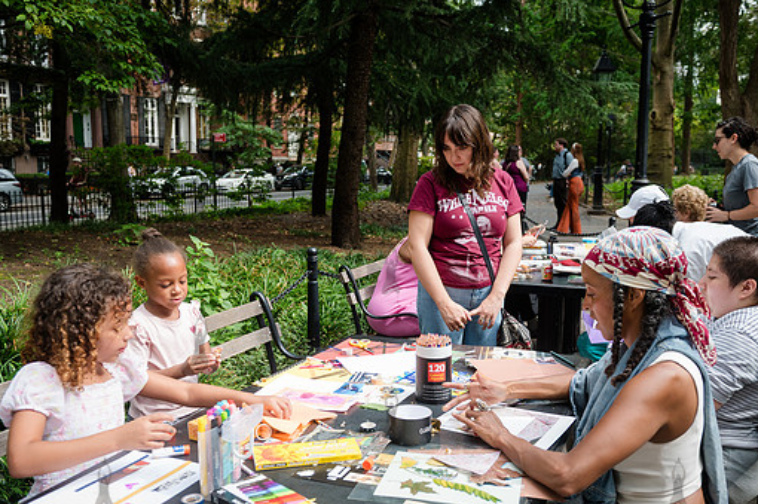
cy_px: 268
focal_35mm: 33
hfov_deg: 57.3
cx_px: 389
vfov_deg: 39.9
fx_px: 694
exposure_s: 1/500
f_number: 4
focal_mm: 29
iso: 400
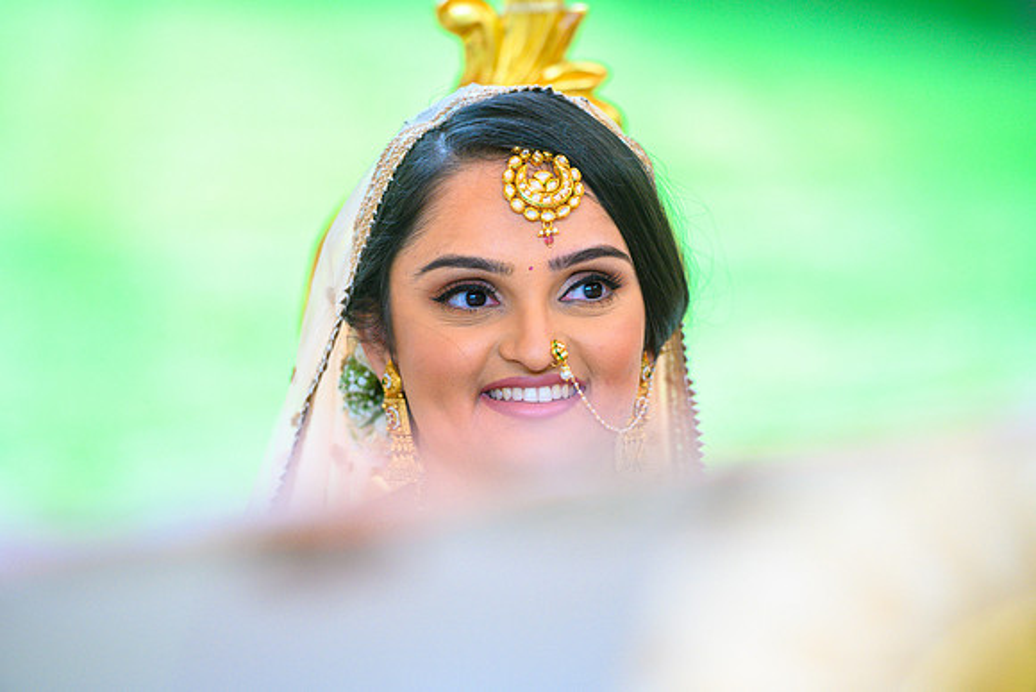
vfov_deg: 6.9
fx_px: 5757
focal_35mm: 200
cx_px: 518
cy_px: 346
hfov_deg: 10.3
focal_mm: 200
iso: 640
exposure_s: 1/2000
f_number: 3.2
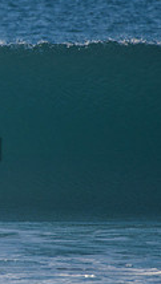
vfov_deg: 1.4
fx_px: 11559
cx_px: -137
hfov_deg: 0.8
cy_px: 118
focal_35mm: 1529
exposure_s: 1/2000
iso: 320
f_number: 5.6
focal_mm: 500
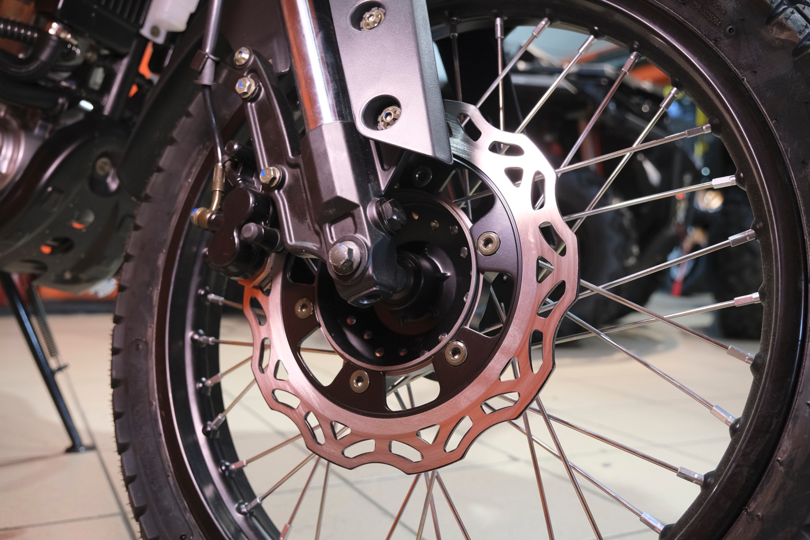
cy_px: 270
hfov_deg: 58.7
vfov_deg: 41.1
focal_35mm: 32
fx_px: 720
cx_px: 405
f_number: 4
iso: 1600
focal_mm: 21.2
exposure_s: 1/100
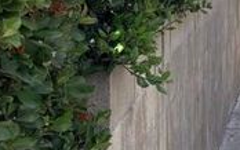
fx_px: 884
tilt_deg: -2.6
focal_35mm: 135
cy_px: -53
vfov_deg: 9.5
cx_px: 433
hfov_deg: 13.8
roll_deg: +0.6
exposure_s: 1/1901
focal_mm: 5.96
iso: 50
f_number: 1.6
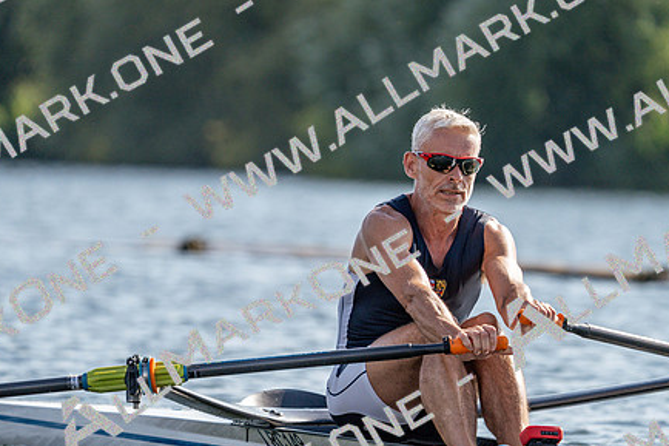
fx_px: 9641
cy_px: 225
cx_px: 375
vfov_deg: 2.6
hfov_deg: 4.0
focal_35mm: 519
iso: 320
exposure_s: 1/1600
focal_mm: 388
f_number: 6.3
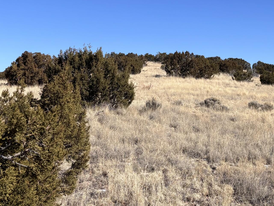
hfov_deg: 30.6
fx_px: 483
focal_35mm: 61
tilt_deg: +8.6
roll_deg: -0.9
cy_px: 22
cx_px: 232
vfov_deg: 23.4
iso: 50
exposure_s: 1/4255
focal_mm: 5.96
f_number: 1.6
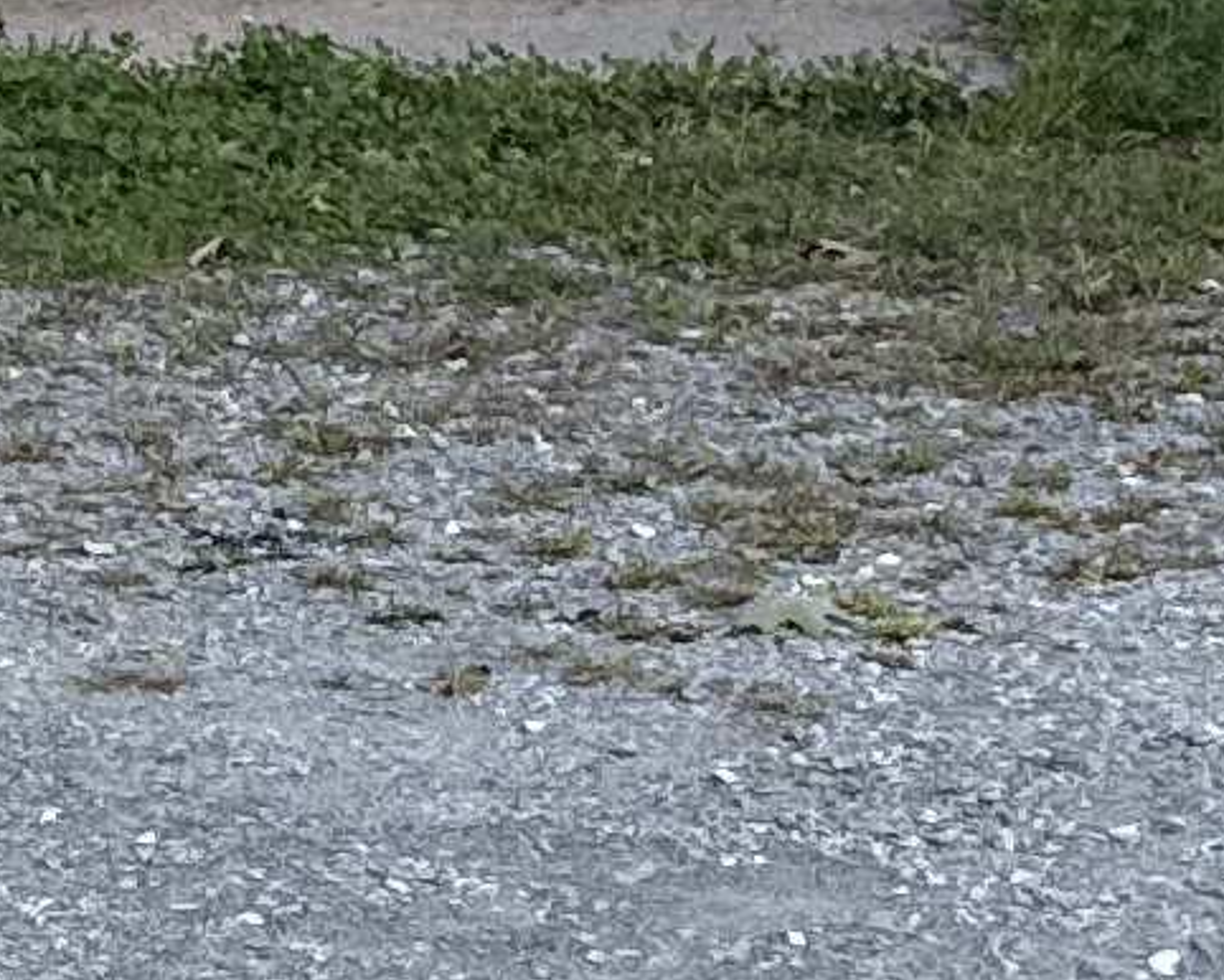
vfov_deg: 7.8
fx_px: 7103
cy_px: -452
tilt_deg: -3.6
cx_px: -140
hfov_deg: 9.7
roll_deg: +1.0
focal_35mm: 196
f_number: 1.78
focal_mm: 6.76
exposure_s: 1/967
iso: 100
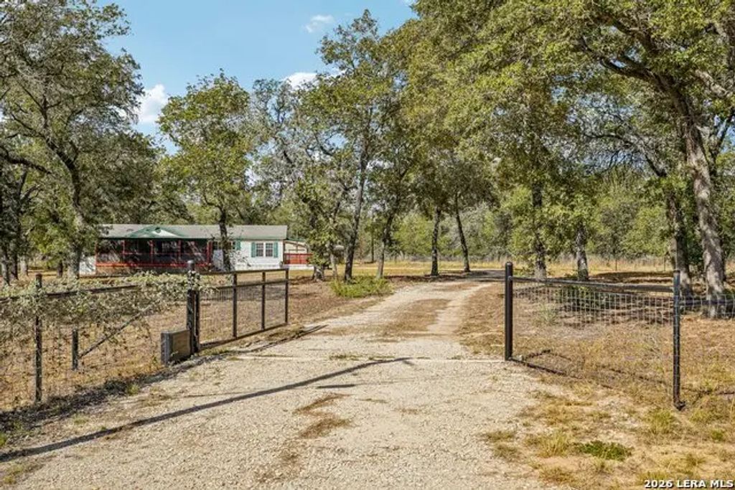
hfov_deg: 54.4
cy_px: 245
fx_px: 715
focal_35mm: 35
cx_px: 368
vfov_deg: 37.9
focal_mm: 35
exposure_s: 1/250
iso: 100
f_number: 8
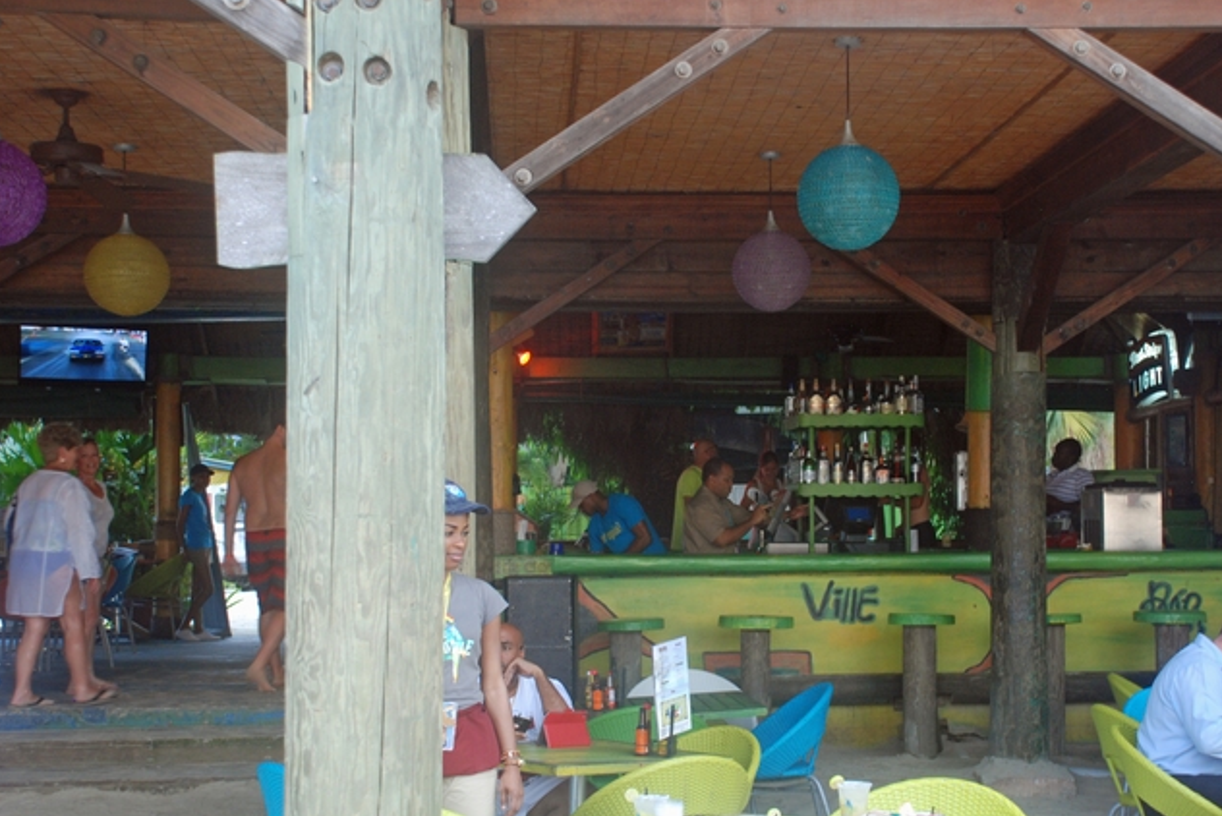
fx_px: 1936
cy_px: 422
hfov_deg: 35.0
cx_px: 661
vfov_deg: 23.8
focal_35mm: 57
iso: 400
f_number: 4.2
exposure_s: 1/30
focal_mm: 32
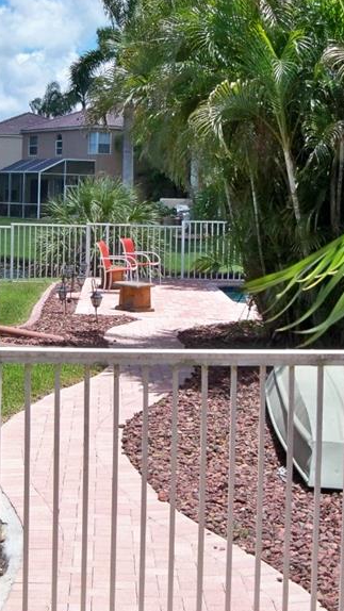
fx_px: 1102
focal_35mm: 68
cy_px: 252
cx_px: 79
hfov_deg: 17.6
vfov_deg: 30.9
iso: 64
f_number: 3.5
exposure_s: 1/640
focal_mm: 6.2
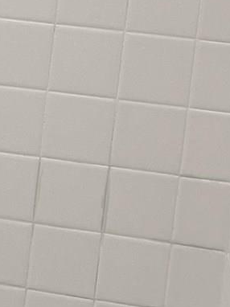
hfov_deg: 9.0
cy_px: 54
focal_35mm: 157
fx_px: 1392
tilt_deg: -5.5
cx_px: -190
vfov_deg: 12.5
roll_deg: -6.3
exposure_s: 1/274
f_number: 1.5
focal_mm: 5.7
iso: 40
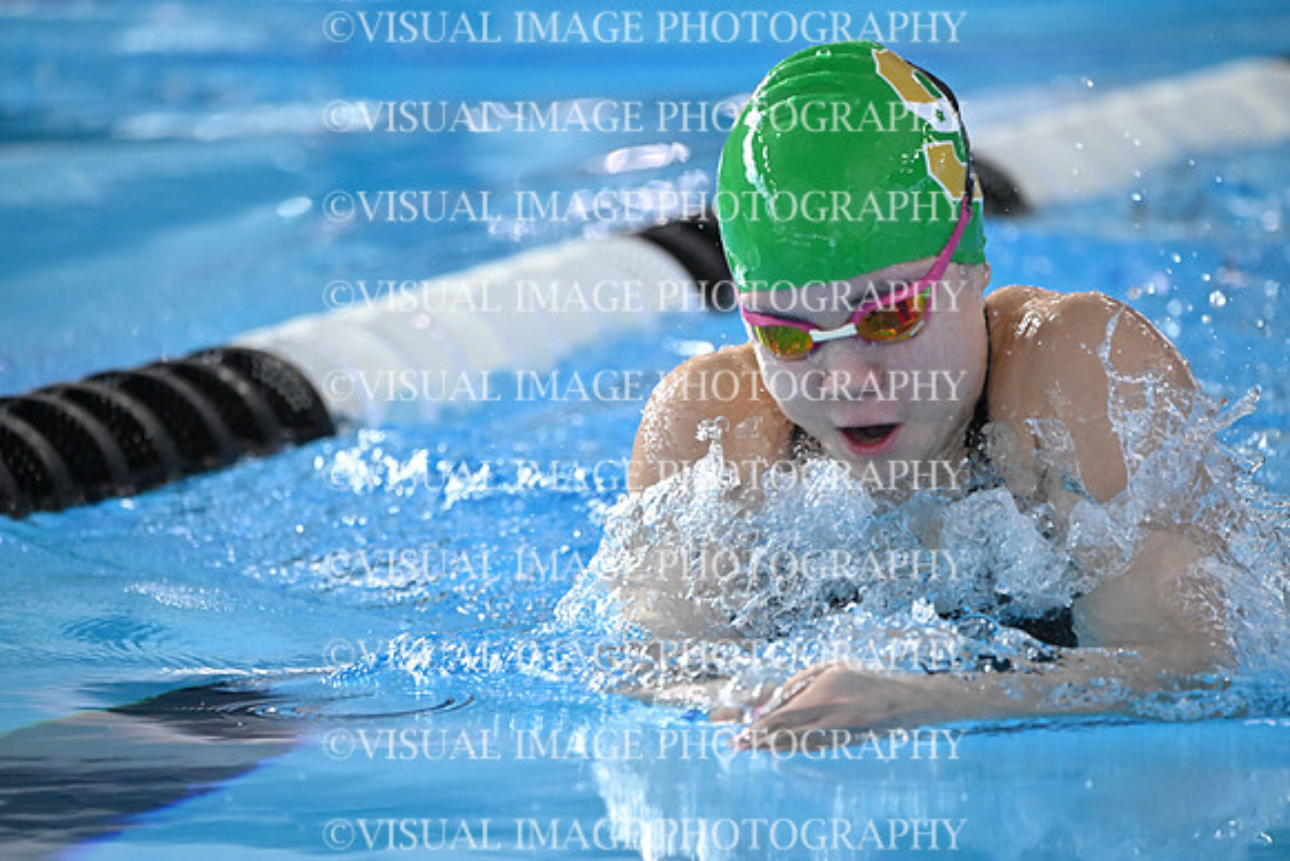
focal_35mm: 480
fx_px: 17203
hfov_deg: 4.3
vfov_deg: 2.9
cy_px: 430
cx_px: 645
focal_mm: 480
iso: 6400
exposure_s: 1/1000
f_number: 6.3
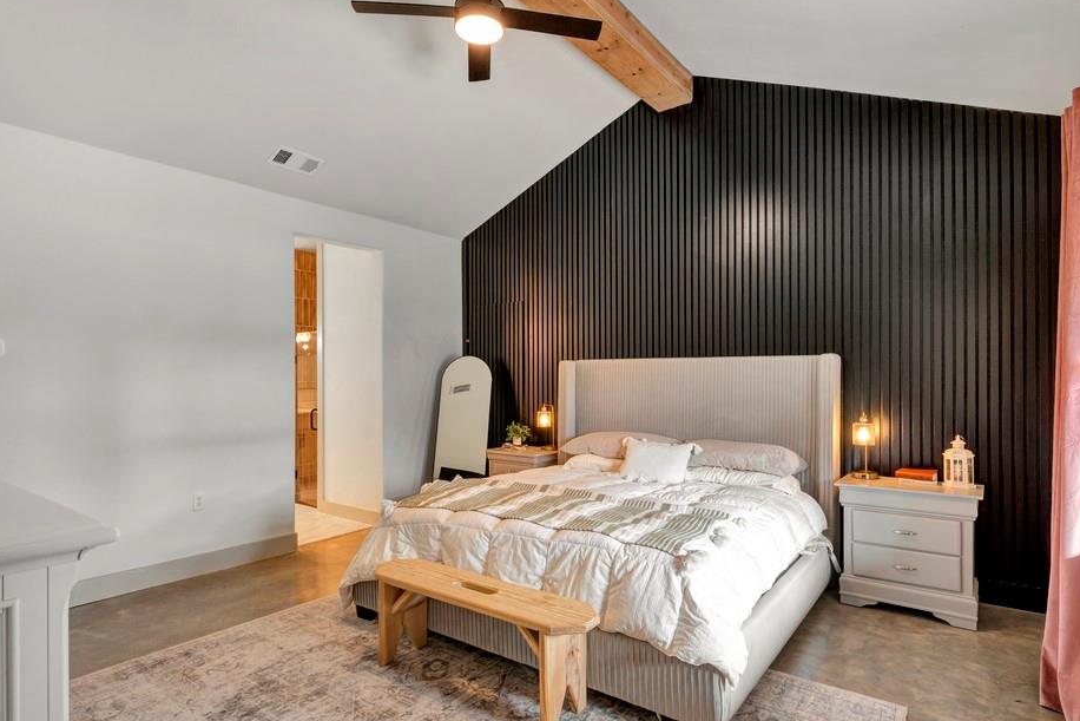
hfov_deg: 86.2
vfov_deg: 63.9
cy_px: 388
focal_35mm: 19
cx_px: 545
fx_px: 577
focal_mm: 17.2
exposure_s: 1/2.5
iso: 160
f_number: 9
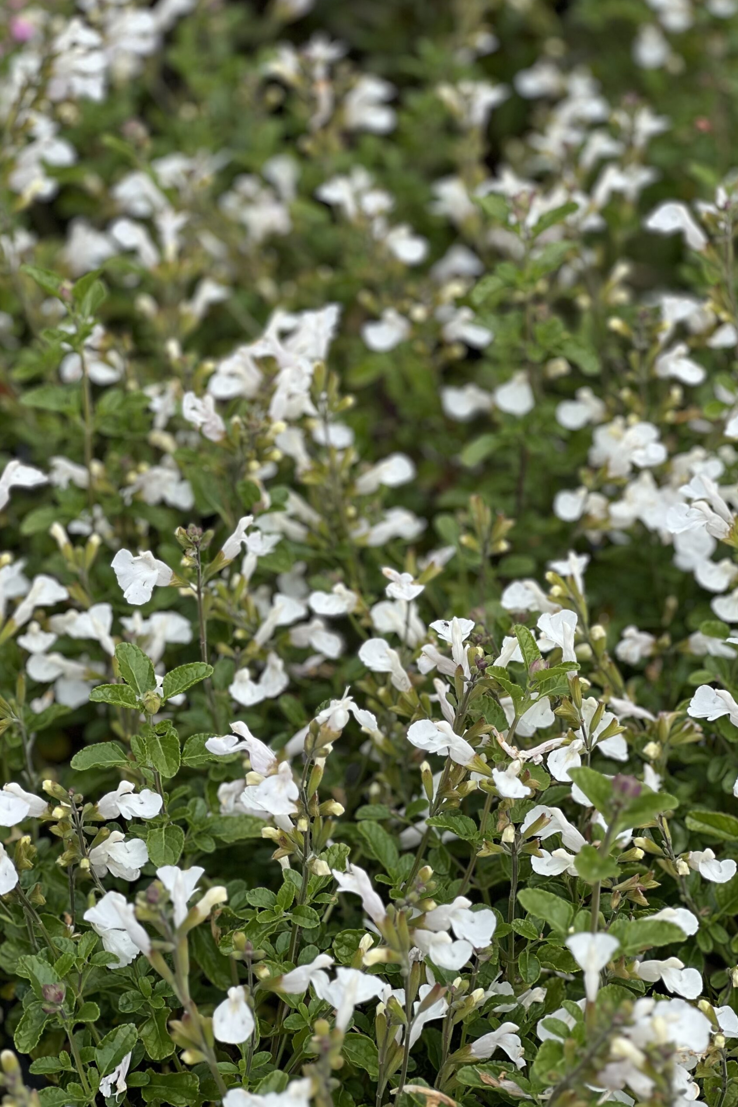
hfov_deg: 16.9
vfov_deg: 25.1
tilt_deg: -40.5
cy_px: 548
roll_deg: +0.5
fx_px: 2491
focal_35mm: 81
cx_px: 343
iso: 32
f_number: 2.8
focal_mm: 9
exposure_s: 1/334
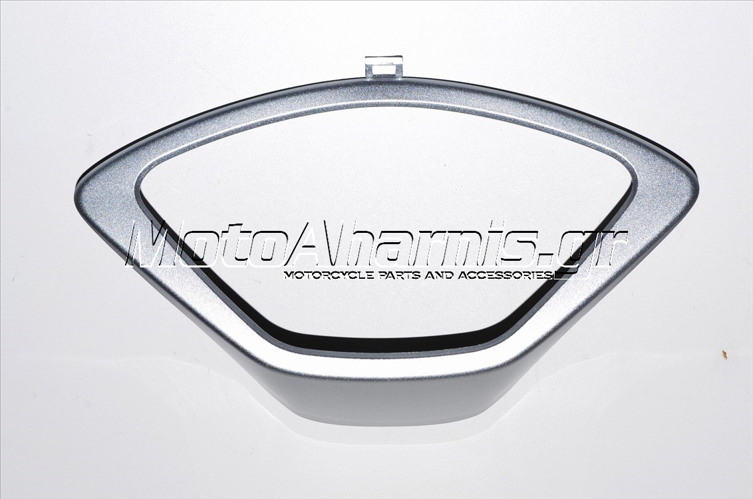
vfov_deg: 16.5
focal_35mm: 82
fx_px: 1722
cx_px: 376
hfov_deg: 24.7
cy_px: 250
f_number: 13
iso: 160
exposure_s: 1/200
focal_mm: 55
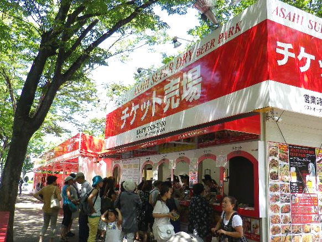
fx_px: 261
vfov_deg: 49.8
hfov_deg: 63.4
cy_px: 121
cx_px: 161
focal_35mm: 28
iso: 80
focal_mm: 5
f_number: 3.2
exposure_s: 1/100
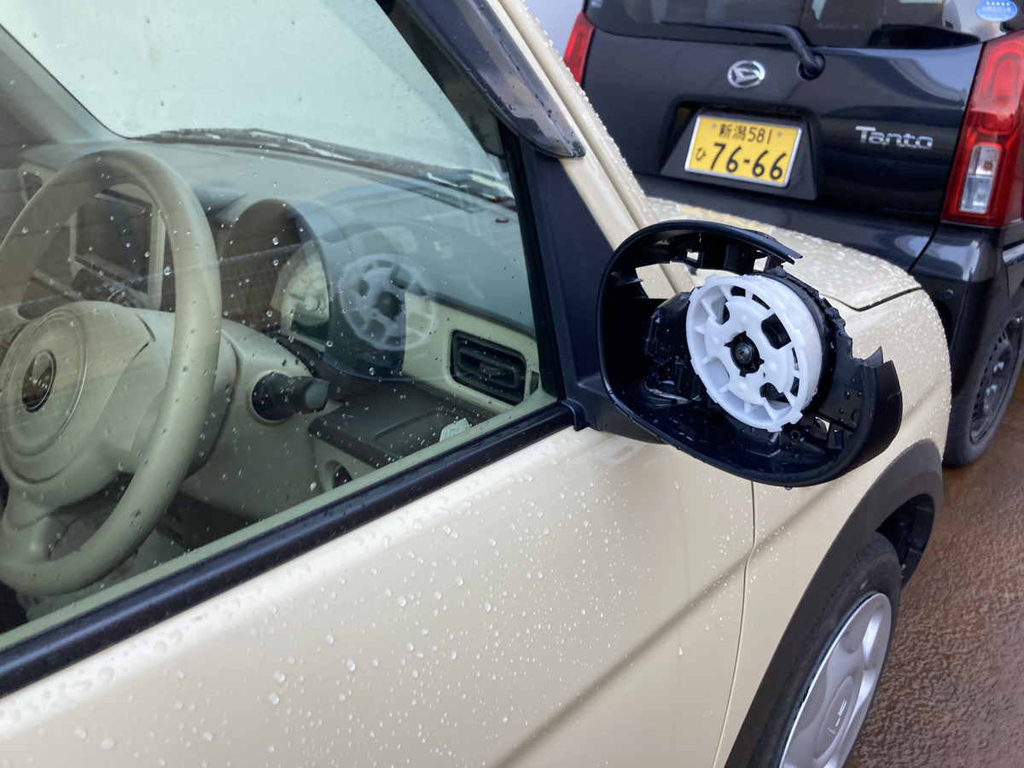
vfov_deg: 49.7
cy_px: 384
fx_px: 828
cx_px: 512
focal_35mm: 28
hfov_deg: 63.4
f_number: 1.8
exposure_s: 1/65
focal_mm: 3.99
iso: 80
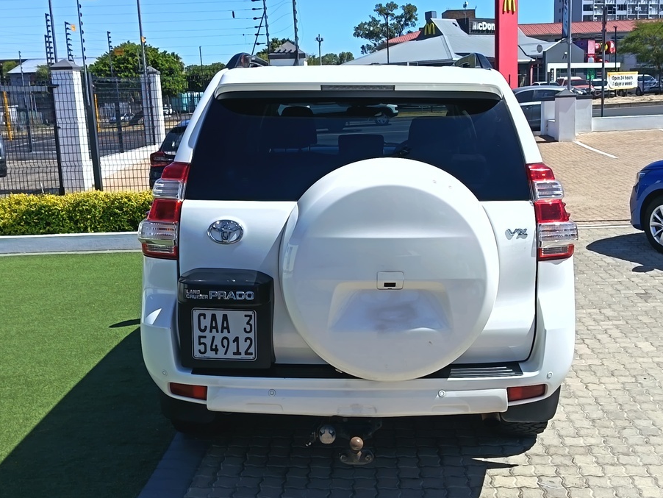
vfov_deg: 34.4
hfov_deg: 44.7
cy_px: 246
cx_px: 360
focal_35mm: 42
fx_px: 805
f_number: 1.75
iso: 100
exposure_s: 1/883
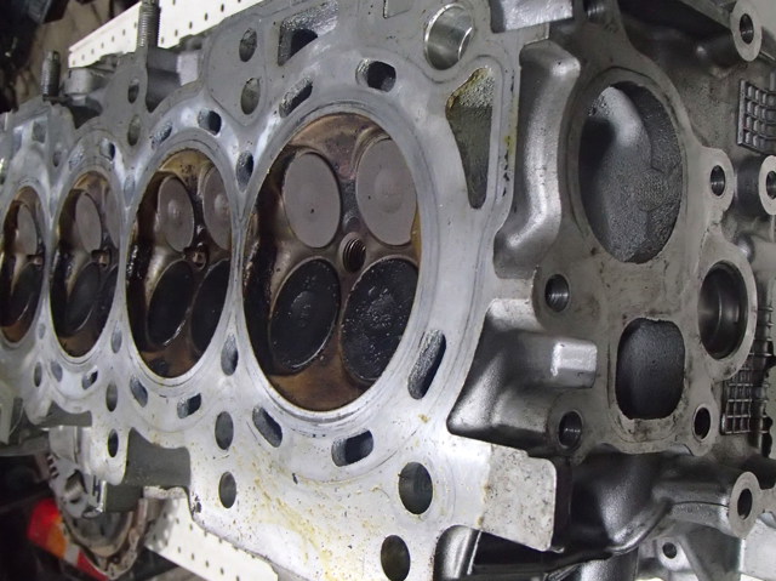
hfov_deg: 50.2
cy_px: 290
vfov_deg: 38.6
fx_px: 829
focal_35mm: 37
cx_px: 388
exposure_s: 1/30
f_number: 4.7
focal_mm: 6.64
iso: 1600
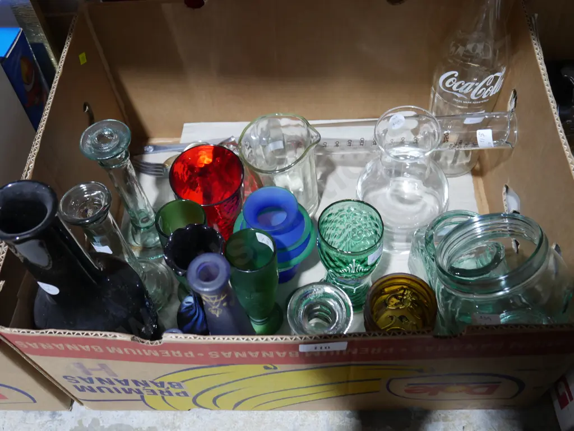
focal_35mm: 36
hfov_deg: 51.3
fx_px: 597
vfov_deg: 39.7
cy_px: 216
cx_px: 287
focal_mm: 18
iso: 640
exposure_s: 1/60
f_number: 4
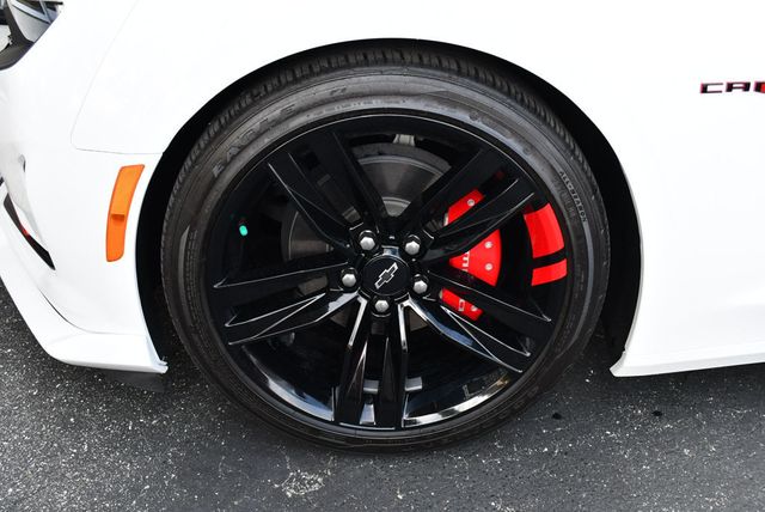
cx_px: 382
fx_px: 766
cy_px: 256
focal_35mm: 36
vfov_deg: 36.9
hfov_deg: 53.1
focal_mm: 18
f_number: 4.5
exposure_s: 1/250
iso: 400
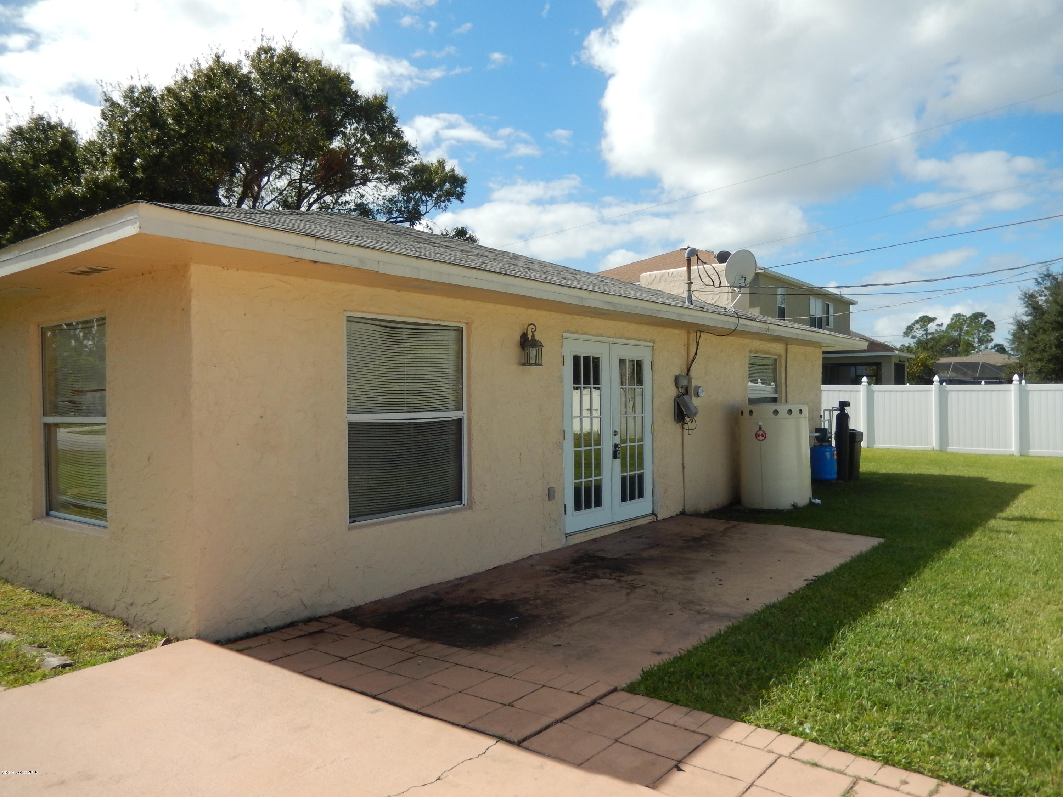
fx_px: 768
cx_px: 532
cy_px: 398
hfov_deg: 69.4
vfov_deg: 54.9
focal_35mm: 25
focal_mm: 4.5
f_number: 6.8
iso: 125
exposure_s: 1/400
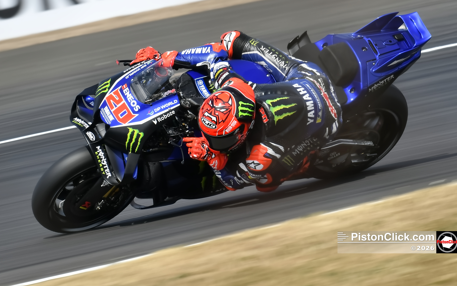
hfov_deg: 4.6
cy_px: 136
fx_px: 5729
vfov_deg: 2.9
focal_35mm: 460
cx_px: 229
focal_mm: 300
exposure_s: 1/320
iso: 180
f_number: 11
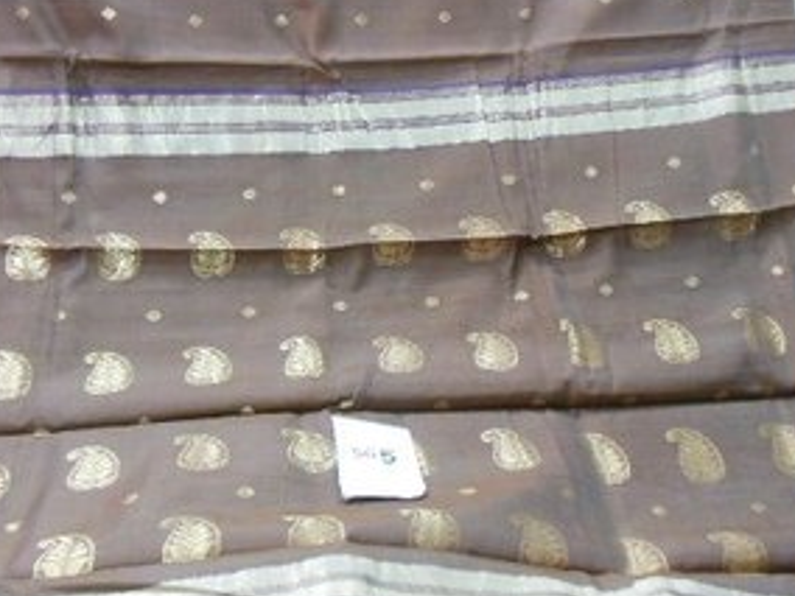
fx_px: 1011
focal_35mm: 44
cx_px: 417
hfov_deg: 42.9
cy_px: 217
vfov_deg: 32.7
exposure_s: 1/20
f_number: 3.2
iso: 400
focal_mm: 4.5
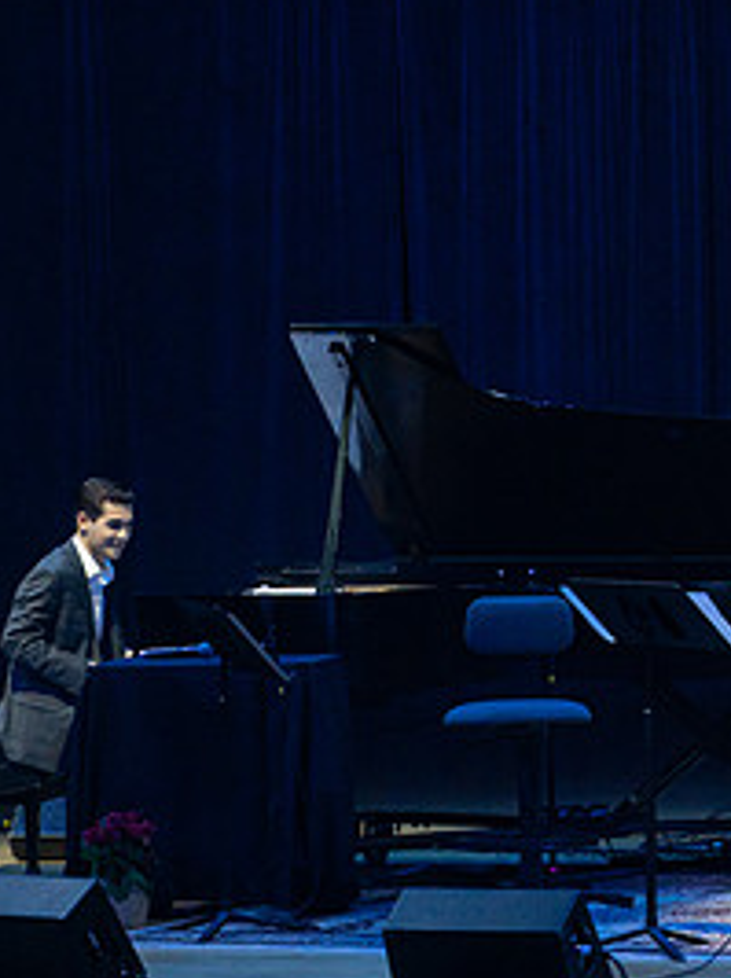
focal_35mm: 317
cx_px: 915
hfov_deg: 4.7
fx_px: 8940
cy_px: 425
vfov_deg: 6.3
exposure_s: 1/250
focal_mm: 151
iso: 2500
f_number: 8
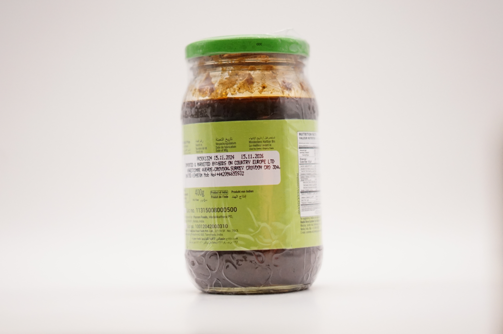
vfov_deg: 18.1
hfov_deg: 27.0
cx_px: 252
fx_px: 1047
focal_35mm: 75
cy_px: 167
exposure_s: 1/4000
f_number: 1.8
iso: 3200
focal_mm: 50
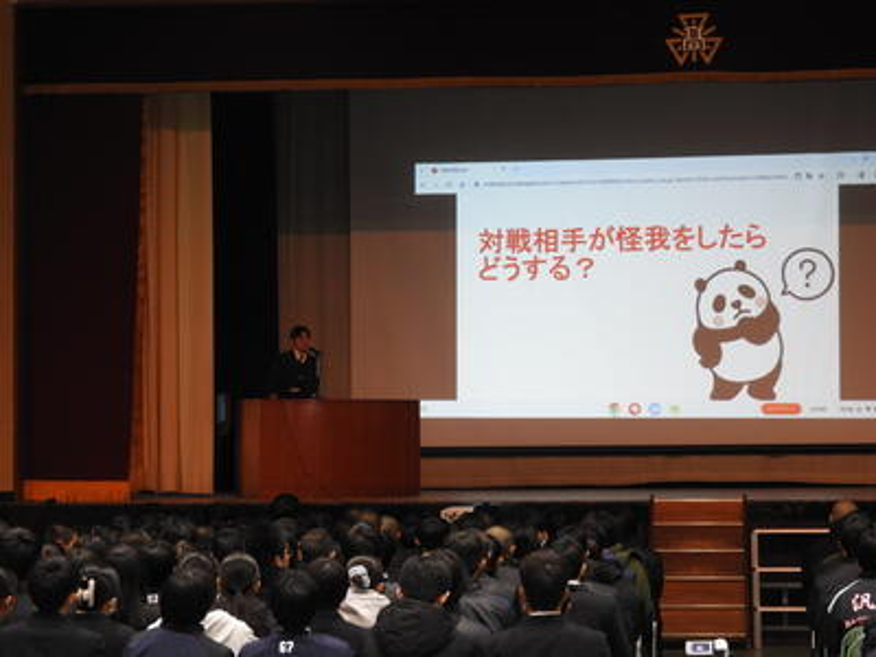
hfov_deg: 18.7
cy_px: 328
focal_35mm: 105
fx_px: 2657
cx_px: 438
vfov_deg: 14.1
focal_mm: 18.8
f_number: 4.8
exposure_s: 1/20
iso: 400
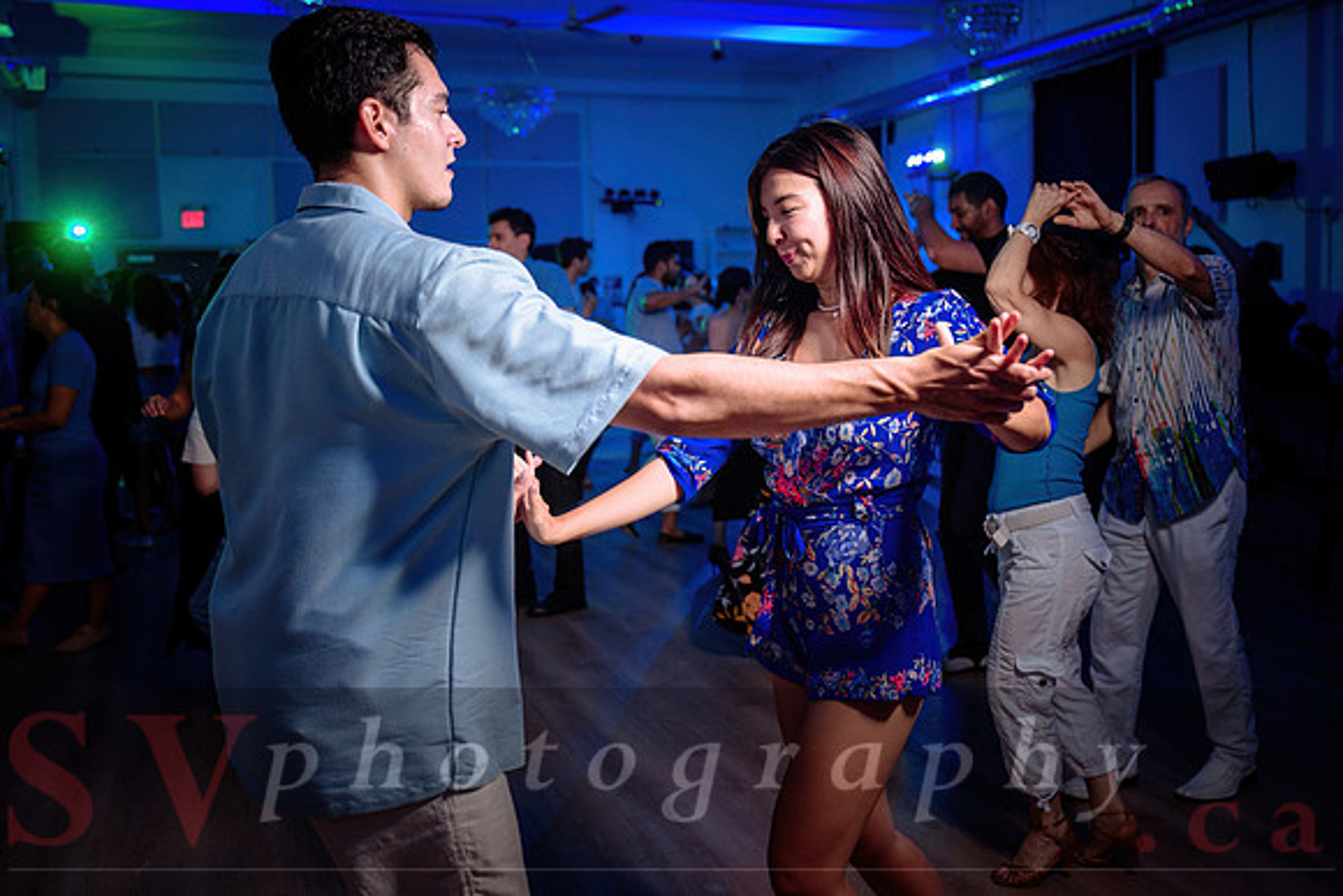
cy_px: 416
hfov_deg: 53.2
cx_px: 711
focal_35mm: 36
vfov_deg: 37.0
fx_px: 1340
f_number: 2.8
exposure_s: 1/80
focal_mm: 33.5
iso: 800
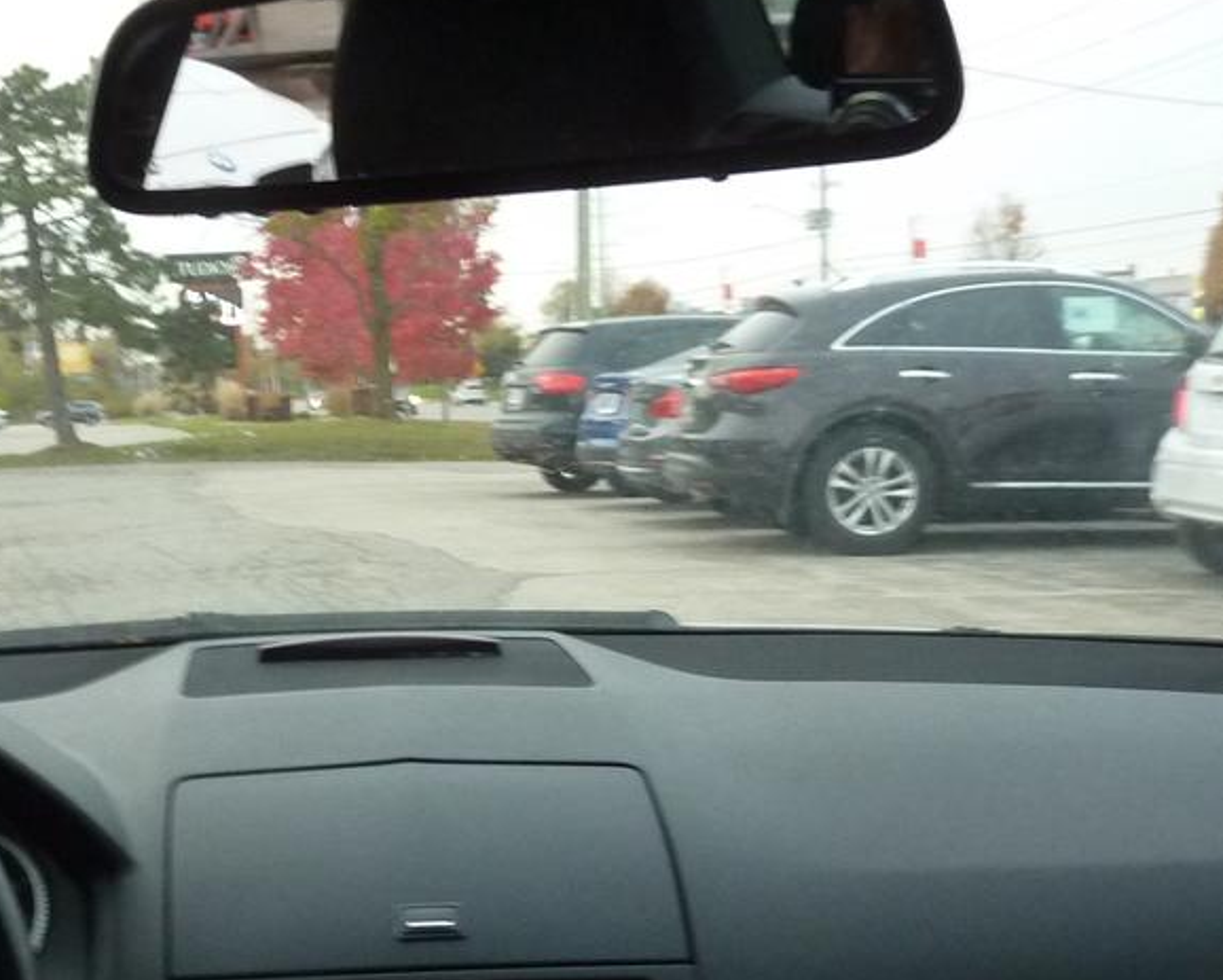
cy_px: 749
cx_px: 324
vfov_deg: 27.7
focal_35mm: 54
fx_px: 1956
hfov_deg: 34.1
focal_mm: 4.1
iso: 250
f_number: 3.3
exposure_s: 1/30
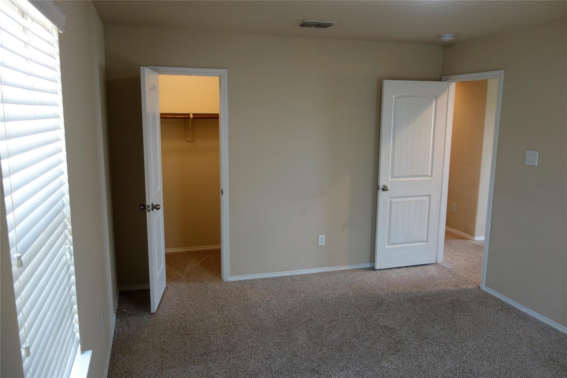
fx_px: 441
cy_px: 189
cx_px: 284
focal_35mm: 28
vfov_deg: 46.4
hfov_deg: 65.5
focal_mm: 10.4
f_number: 1.8
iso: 250
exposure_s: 1/80
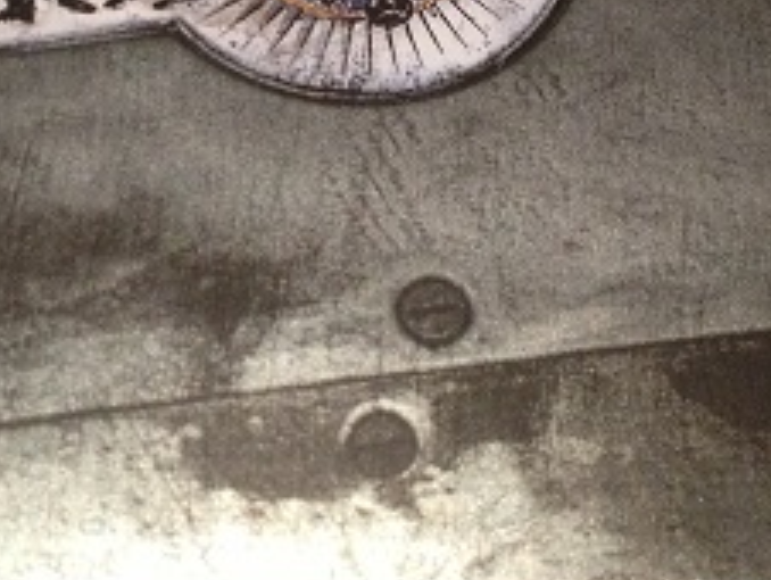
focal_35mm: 99
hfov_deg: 19.8
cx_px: 314
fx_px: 2207
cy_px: 72
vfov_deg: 14.8
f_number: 2.4
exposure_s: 1/20
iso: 320
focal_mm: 4.28
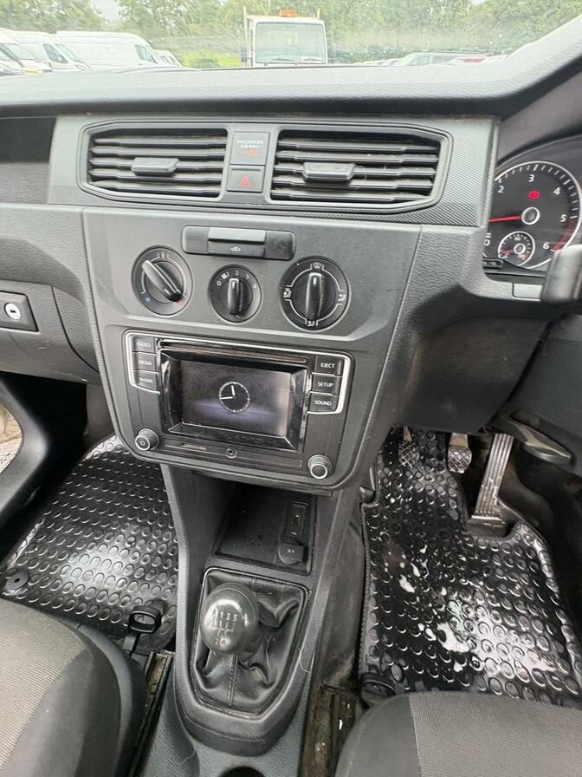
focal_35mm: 14
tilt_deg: -46.3
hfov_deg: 85.7
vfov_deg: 102.1
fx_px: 314
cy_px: 388
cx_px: 291
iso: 320
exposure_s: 1/60
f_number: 2.2
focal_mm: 2.22
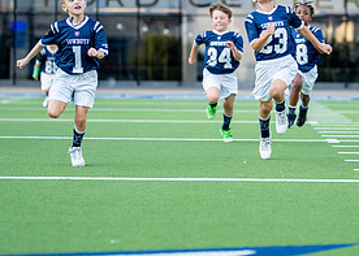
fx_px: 1366
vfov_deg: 10.7
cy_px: 74
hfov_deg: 15.0
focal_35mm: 134
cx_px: 219
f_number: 1.2
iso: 125
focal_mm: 50
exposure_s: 1/1600
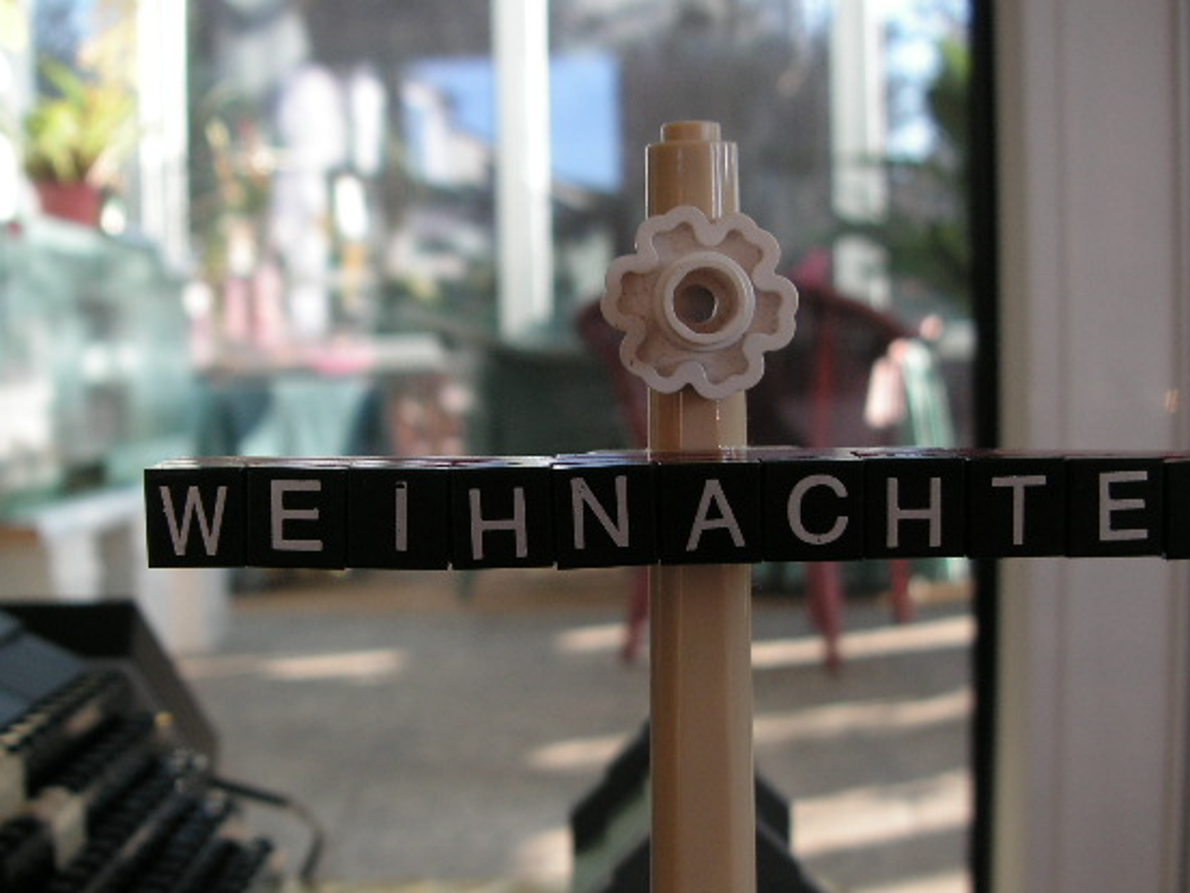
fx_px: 1513
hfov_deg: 42.9
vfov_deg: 32.9
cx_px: 641
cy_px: 465
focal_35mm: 44
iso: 50
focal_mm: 6.3
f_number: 3.3
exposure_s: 1/45
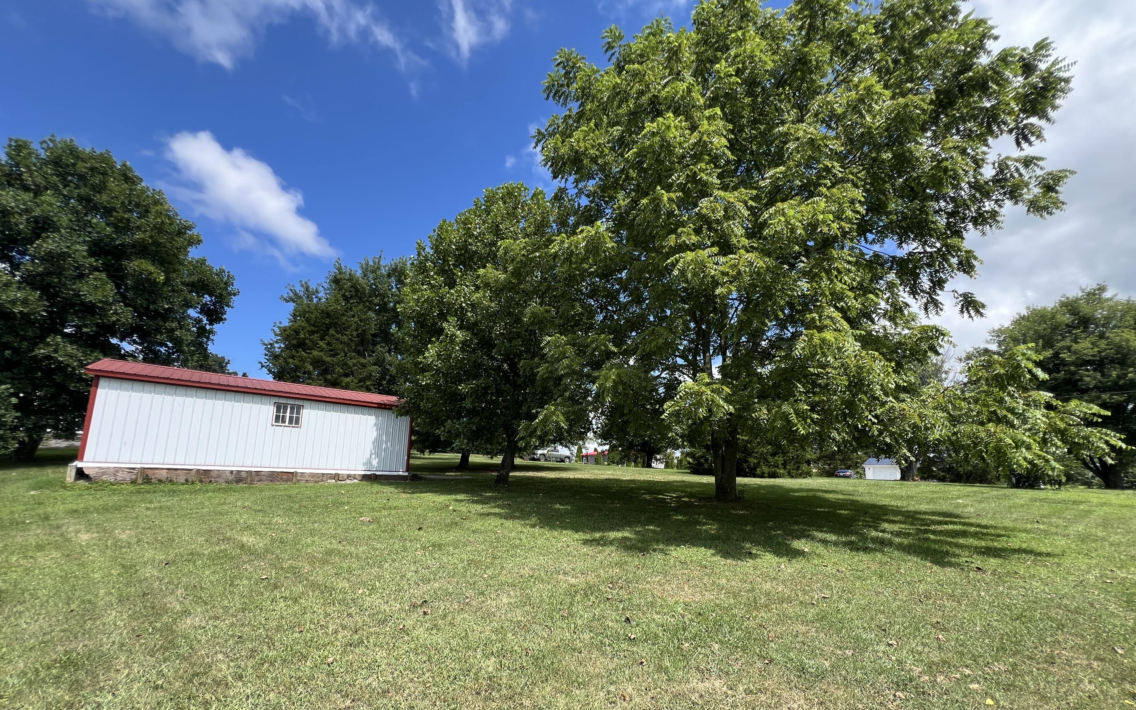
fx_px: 433
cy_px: 405
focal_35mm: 14
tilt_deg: +12.1
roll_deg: -1.4
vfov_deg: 78.2
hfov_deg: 105.3
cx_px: 571
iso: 32
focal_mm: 1.57
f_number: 1.8
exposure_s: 1/573
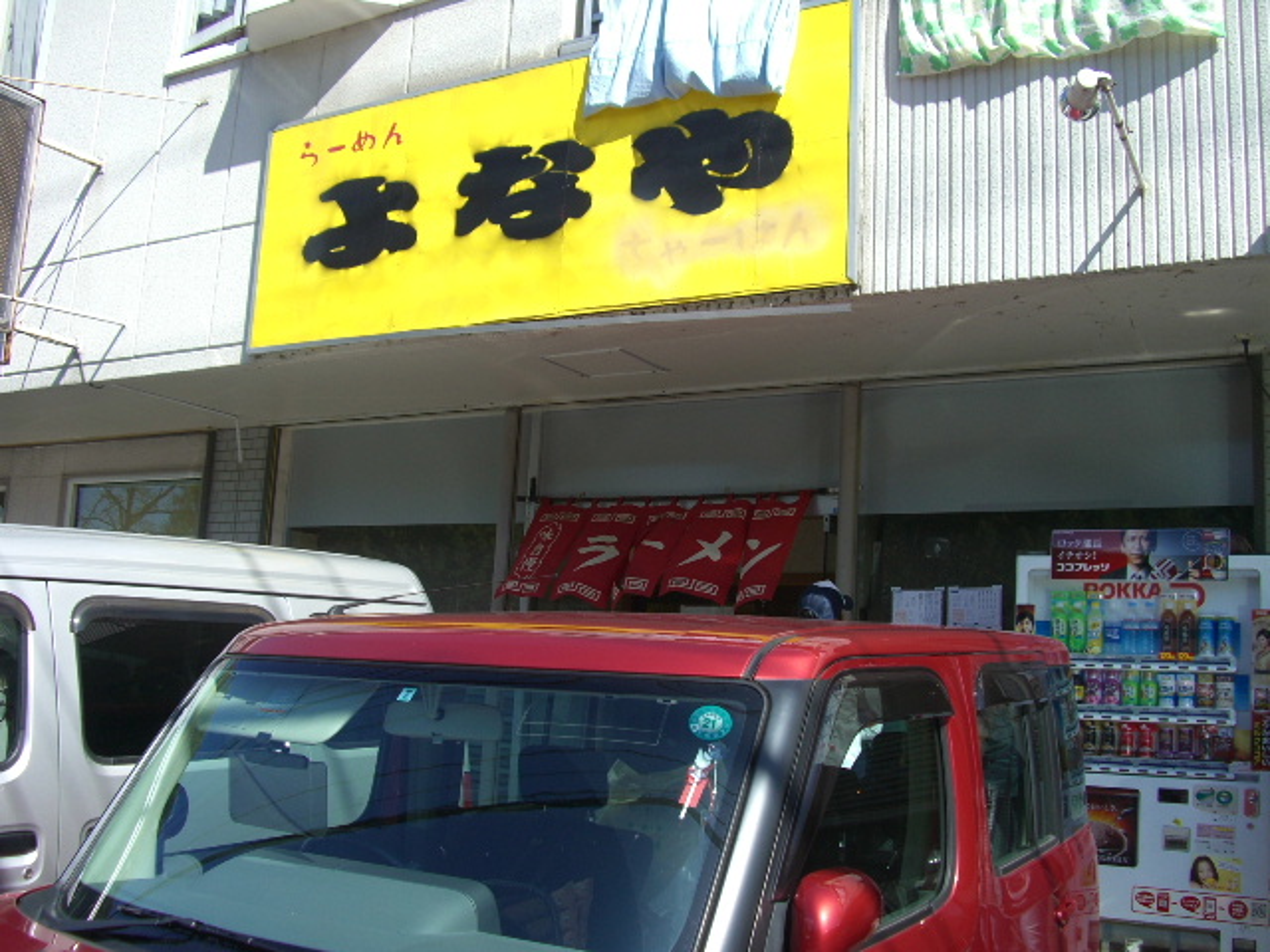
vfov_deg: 37.7
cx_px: 635
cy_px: 476
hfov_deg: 49.0
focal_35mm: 38
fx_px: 1394
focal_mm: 7.9
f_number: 5.6
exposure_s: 1/160
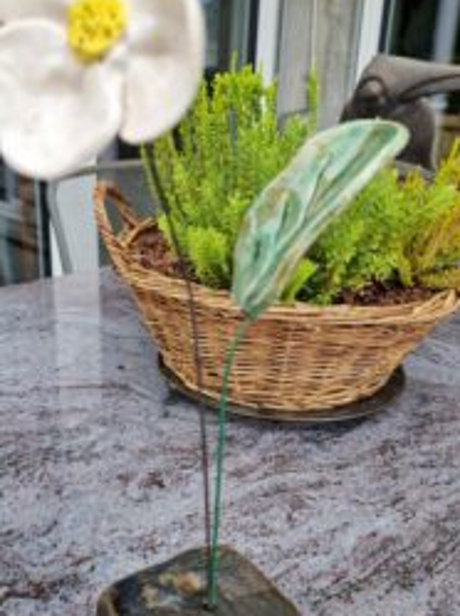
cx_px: 213
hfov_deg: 38.6
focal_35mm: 37
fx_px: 657
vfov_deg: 50.1
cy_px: 346
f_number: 1.8
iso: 50
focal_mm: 5.4
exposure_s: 1/248
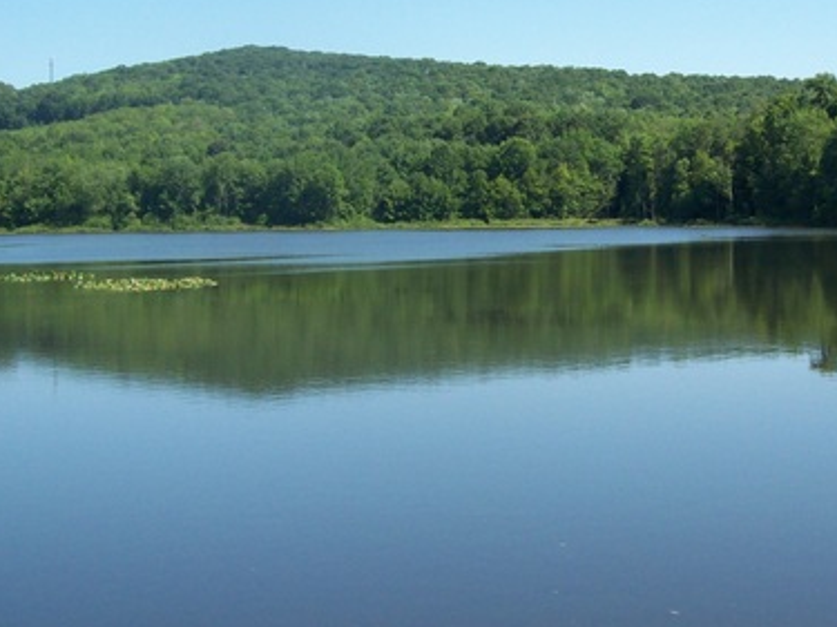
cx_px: 660
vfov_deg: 22.8
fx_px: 1547
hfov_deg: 29.6
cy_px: 185
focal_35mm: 64
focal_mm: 6
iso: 80
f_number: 4.8
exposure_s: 1/349
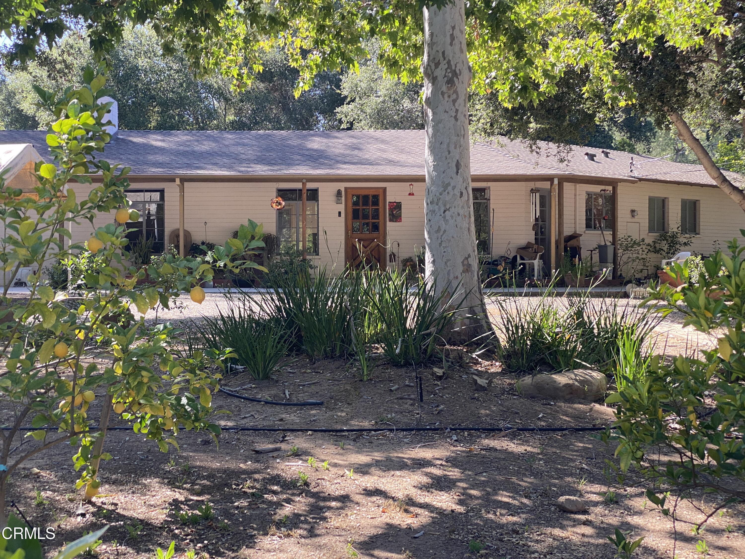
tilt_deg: +0.8
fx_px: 1119
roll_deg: +0.2
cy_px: 280
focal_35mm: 52
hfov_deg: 36.8
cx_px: 372
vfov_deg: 28.0
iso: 20
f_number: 2
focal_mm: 6
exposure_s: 1/163
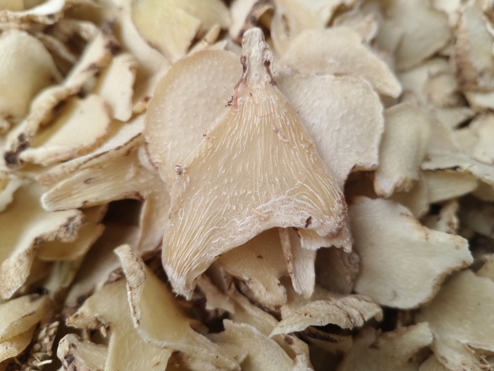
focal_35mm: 24
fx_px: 342
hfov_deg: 71.6
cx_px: 252
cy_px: 180
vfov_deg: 56.8
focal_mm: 5.6
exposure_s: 1/100
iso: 599
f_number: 1.88
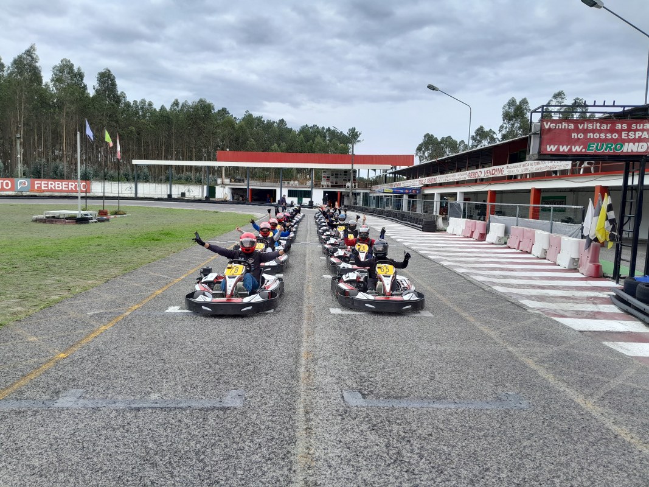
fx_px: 487
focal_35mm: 26
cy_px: 244
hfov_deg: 67.3
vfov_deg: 53.1
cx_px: 324
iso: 40
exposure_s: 1/250
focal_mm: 3.98
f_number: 1.8
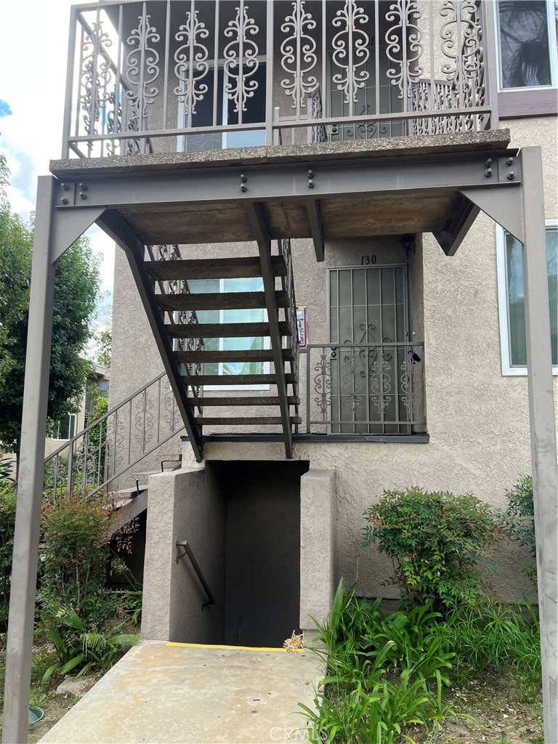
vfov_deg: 67.3
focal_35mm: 26
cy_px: 372
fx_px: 559
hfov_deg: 53.1
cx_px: 279
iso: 40
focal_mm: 5.7
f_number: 1.5
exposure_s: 1/268
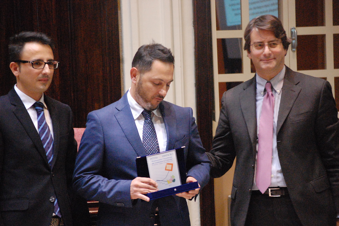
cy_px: 113
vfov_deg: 9.1
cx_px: 170
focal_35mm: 150
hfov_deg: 13.7
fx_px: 1411
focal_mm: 100
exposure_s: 1/60
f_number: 4.5
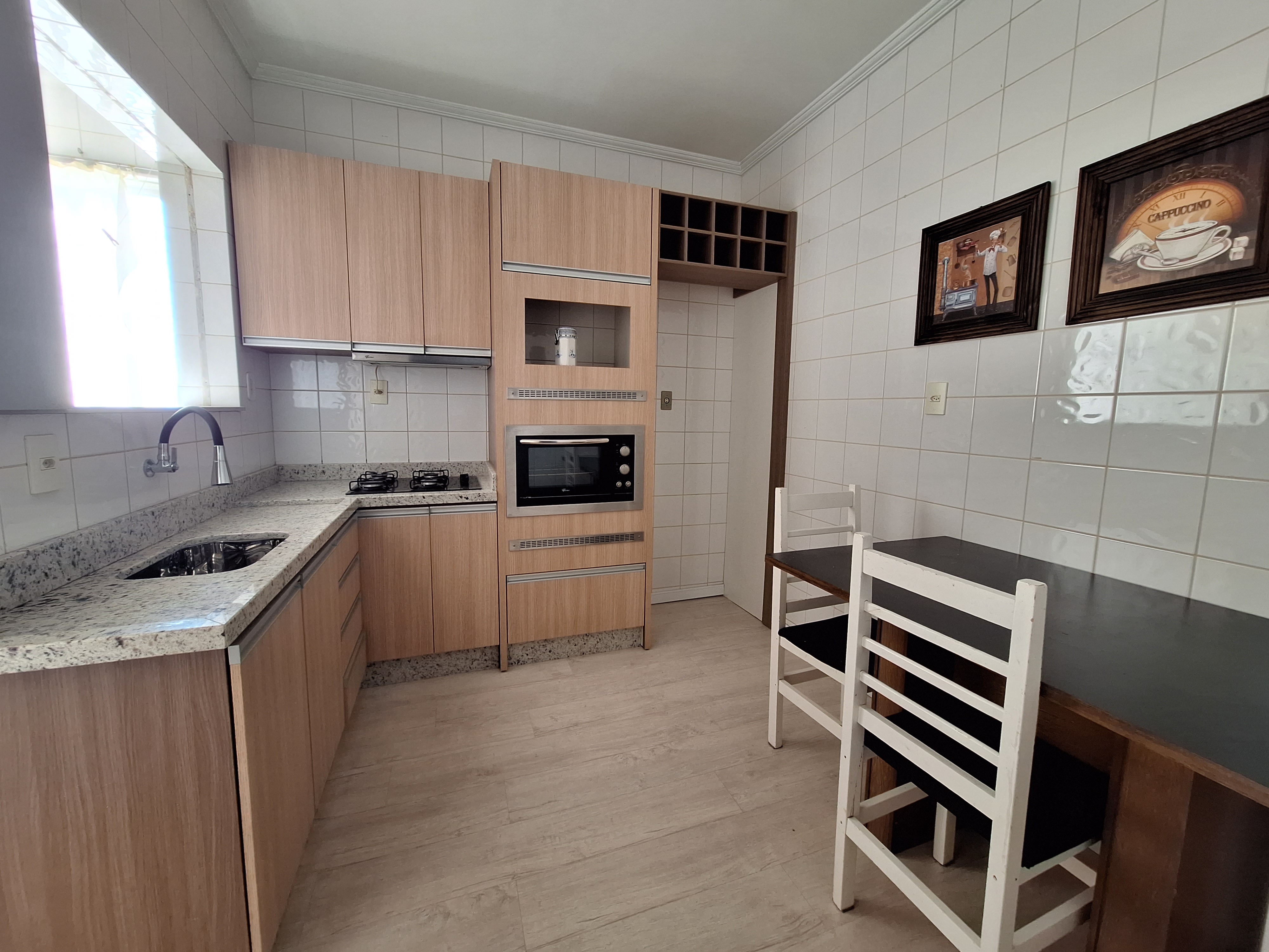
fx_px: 477
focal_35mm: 13
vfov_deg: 89.9
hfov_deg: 106.2
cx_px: 634
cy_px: 476
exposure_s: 1/40
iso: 64
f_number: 2.2
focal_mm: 1.74
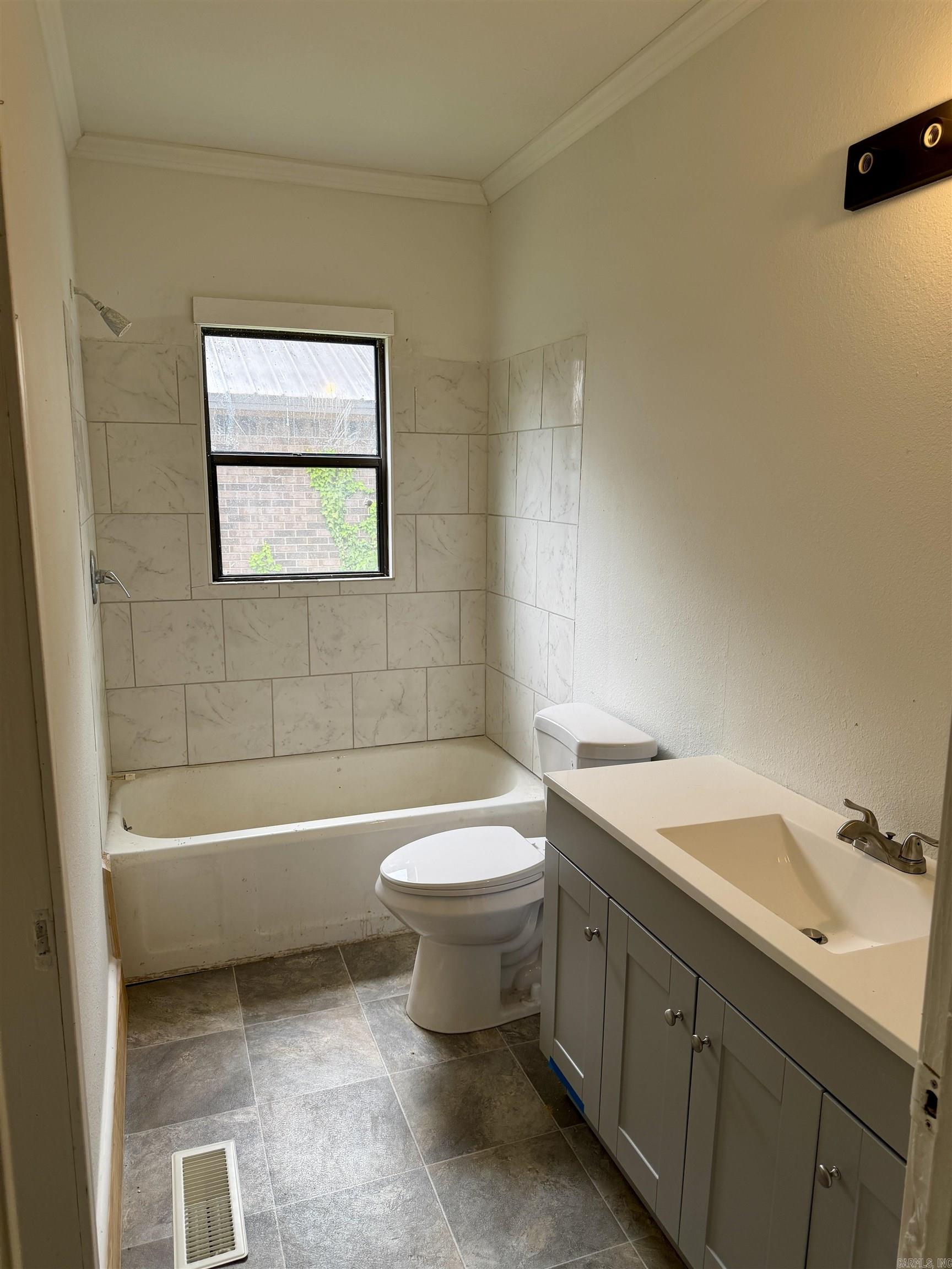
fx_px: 880
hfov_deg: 56.8
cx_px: 476
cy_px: 634
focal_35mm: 24
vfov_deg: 71.6
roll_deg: -0.3
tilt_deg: -10.0
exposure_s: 1/176
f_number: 1.78
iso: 100
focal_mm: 6.76
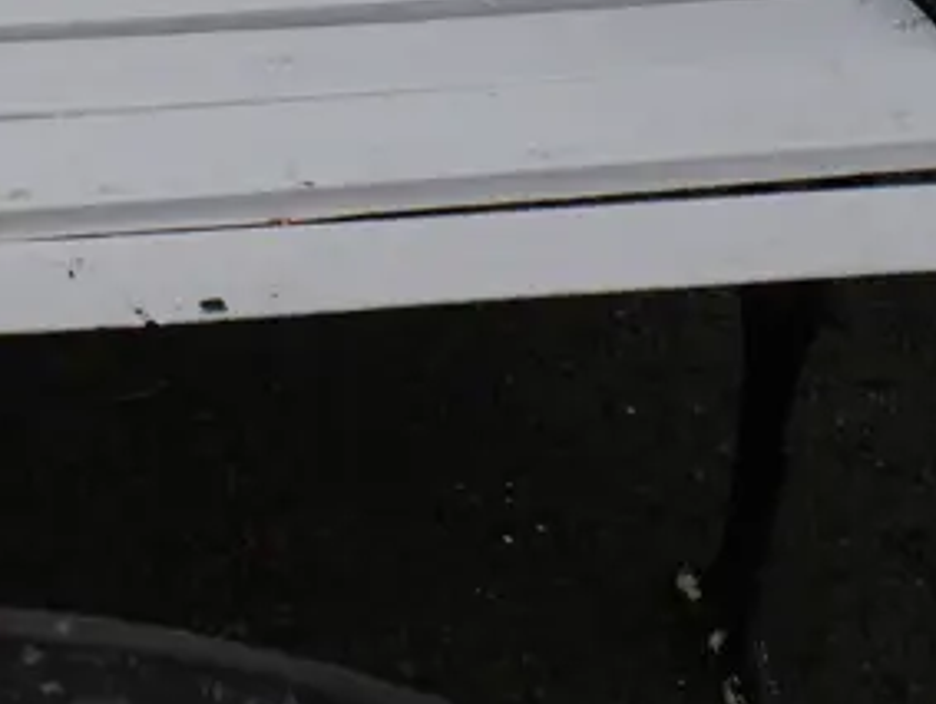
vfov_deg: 11.7
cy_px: -256
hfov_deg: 14.8
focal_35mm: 123
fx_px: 3330
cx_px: -489
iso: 200
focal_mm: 17
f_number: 7.1
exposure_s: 1/320
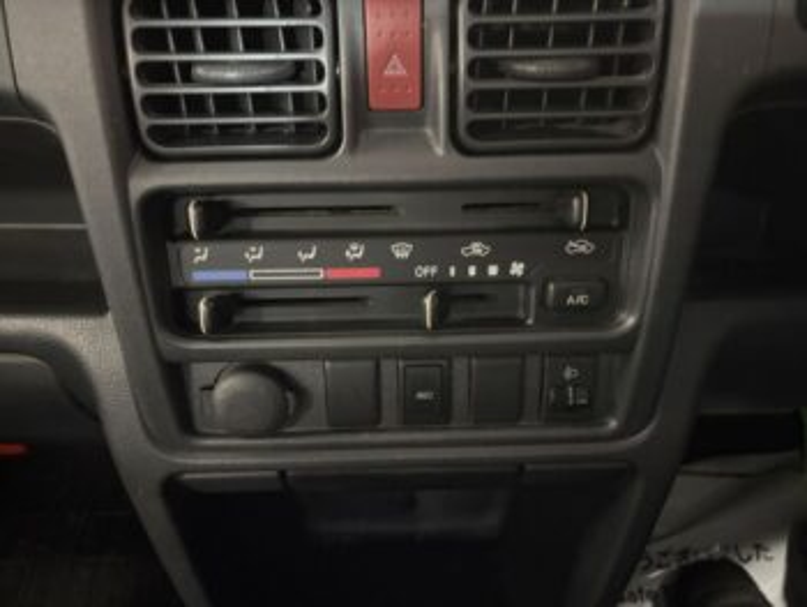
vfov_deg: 53.1
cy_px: 304
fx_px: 607
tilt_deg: -41.0
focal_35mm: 26
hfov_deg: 67.3
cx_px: 404
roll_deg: +0.3
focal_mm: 5.96
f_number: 1.6
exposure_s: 1/17
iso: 1600
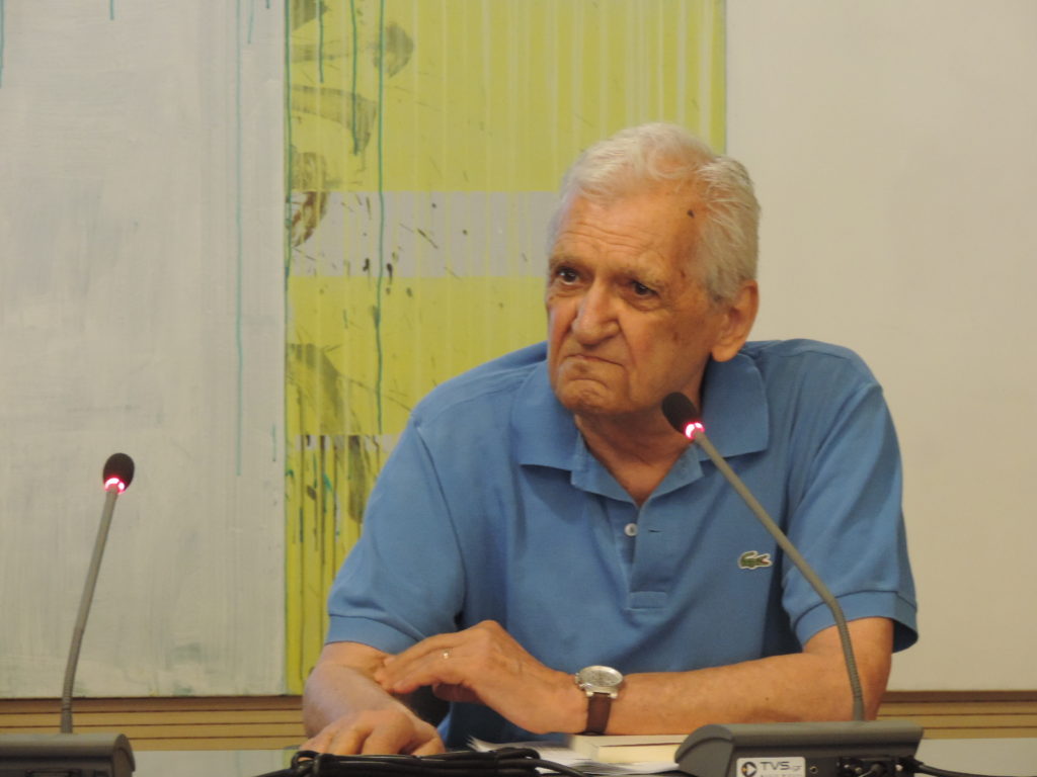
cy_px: 388
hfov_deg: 8.8
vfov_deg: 6.6
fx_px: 6740
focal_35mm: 225
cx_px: 518
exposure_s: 1/25
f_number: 4.6
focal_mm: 40.1
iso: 800
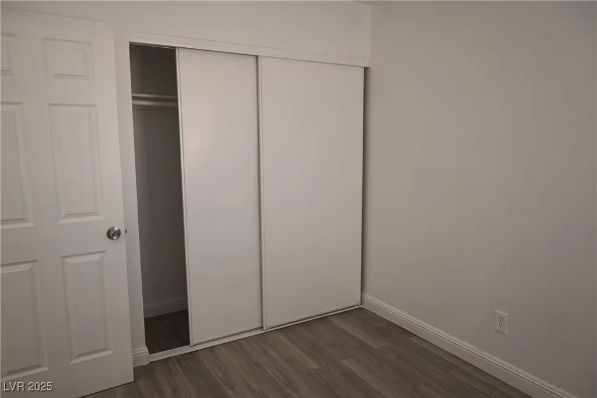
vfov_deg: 50.4
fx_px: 423
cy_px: 199
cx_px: 298
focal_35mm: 26
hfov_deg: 70.4
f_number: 4
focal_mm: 17
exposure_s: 1/60
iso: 200
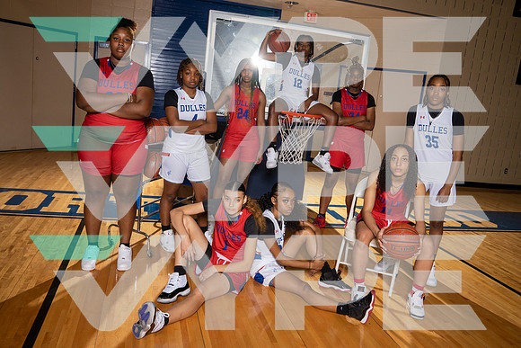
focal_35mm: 28
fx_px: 401
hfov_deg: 65.9
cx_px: 240
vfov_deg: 46.9
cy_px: 171
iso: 640
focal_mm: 24
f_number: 8
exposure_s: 1/250
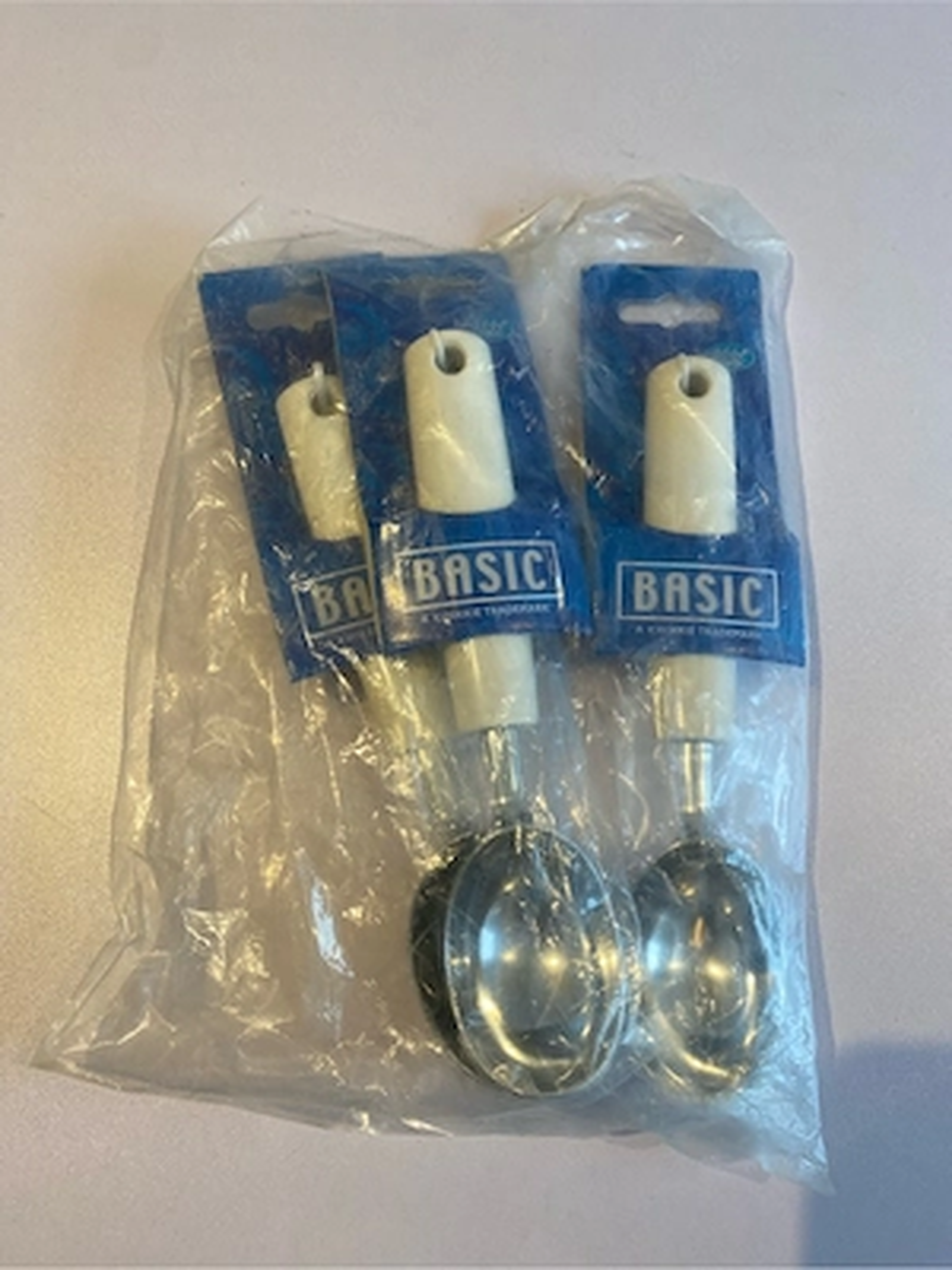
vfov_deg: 67.3
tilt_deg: -74.9
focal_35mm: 26
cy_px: 635
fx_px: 953
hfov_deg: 53.1
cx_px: 476
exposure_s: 1/100
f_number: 1.8
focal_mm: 4.25
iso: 64
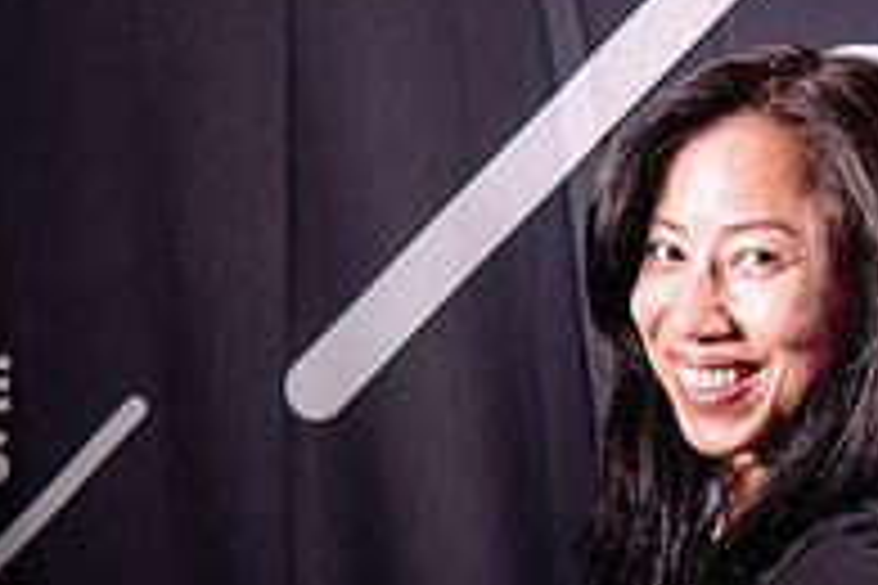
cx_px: 1067
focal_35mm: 145
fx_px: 3536
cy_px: 376
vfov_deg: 9.5
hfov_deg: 13.7
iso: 1000
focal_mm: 45
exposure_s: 1/80
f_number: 3.2
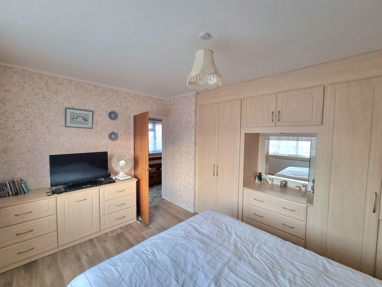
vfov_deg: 89.9
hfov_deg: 106.2
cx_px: 191
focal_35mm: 13
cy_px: 144
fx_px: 143
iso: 250
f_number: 2.2
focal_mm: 2.2
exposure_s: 1/50
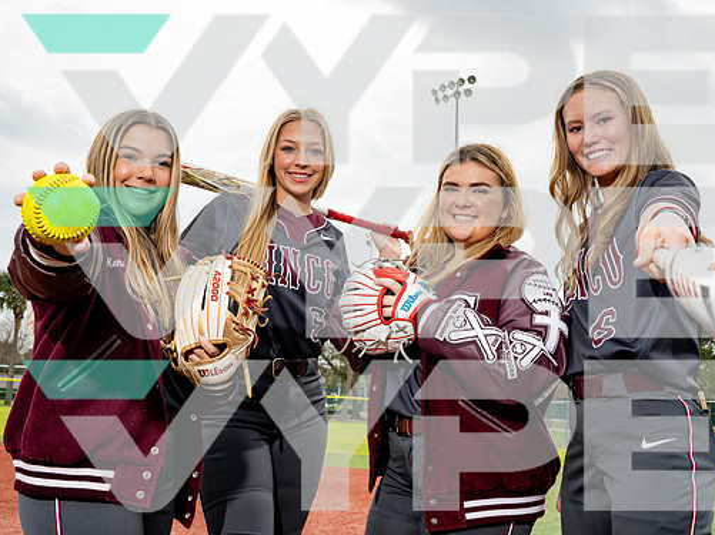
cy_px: 263
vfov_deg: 36.8
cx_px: 390
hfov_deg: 47.8
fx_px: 805
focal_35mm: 39
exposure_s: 1/250
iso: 100
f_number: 8
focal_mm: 35
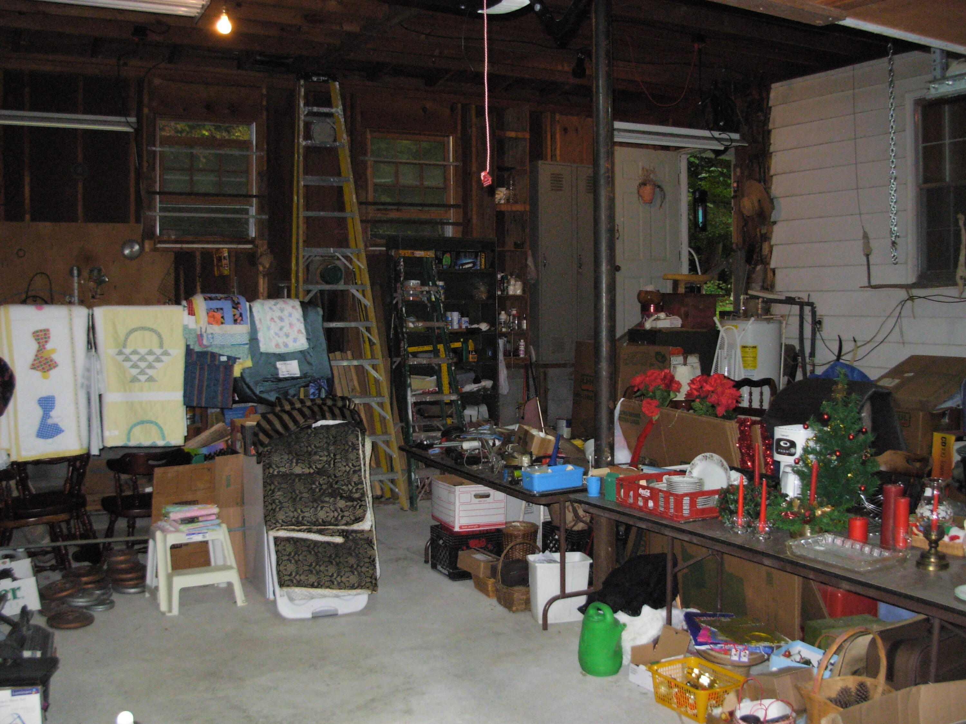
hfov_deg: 49.0
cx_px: 483
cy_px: 362
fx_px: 1060
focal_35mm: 38
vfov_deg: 37.7
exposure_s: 1/161
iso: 400
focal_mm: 6.3
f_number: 2.9
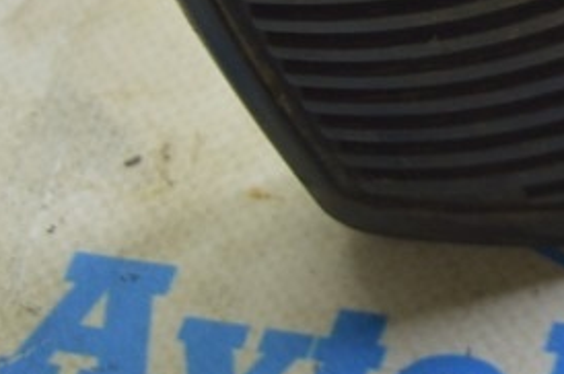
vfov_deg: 4.4
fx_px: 4817
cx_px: 980
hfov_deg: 6.6
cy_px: -79
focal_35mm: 308
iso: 400
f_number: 5.6
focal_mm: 55
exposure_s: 1/20
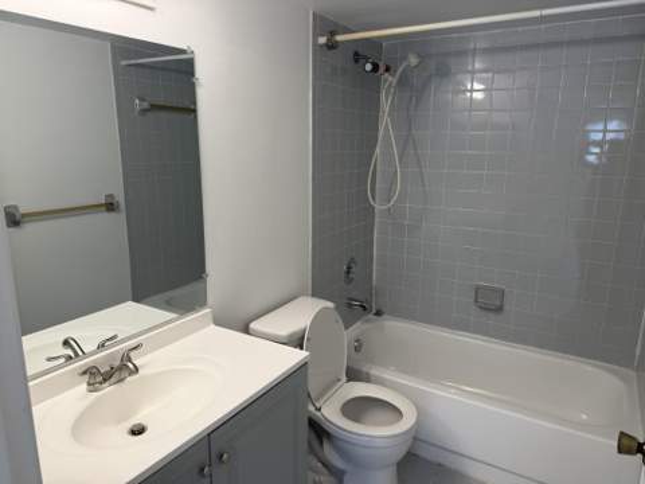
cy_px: 242
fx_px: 447
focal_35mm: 24
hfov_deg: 71.6
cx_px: 322
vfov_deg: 56.8
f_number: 1.78
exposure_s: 1/121
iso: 100
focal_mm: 6.76
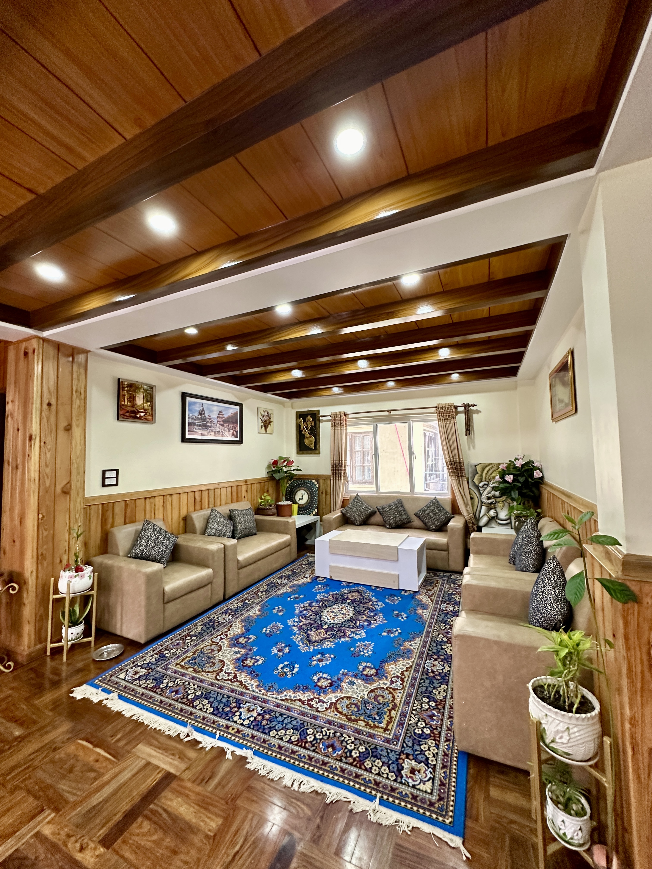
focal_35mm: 14
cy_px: 434
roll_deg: +0.0
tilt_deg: +4.1
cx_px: 326
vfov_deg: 102.1
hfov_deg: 85.7
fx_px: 352
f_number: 2.2
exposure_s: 1/50
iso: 320
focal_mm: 2.22
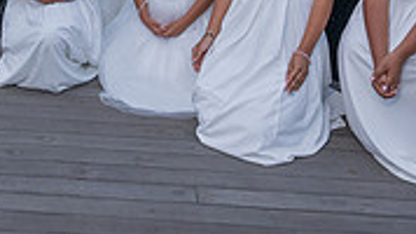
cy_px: -195
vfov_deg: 13.2
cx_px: 9
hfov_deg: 24.8
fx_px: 904
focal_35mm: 82
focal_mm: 24
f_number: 10
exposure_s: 1/200
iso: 200
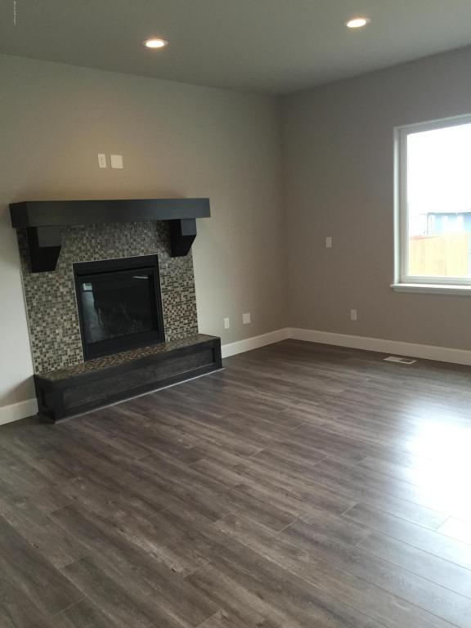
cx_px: 236
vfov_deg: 61.7
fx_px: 526
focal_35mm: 29
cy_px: 314
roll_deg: +4.6
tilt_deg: -7.6
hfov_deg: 48.2
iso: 50
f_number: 2.2
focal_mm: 4.15
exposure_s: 1/30
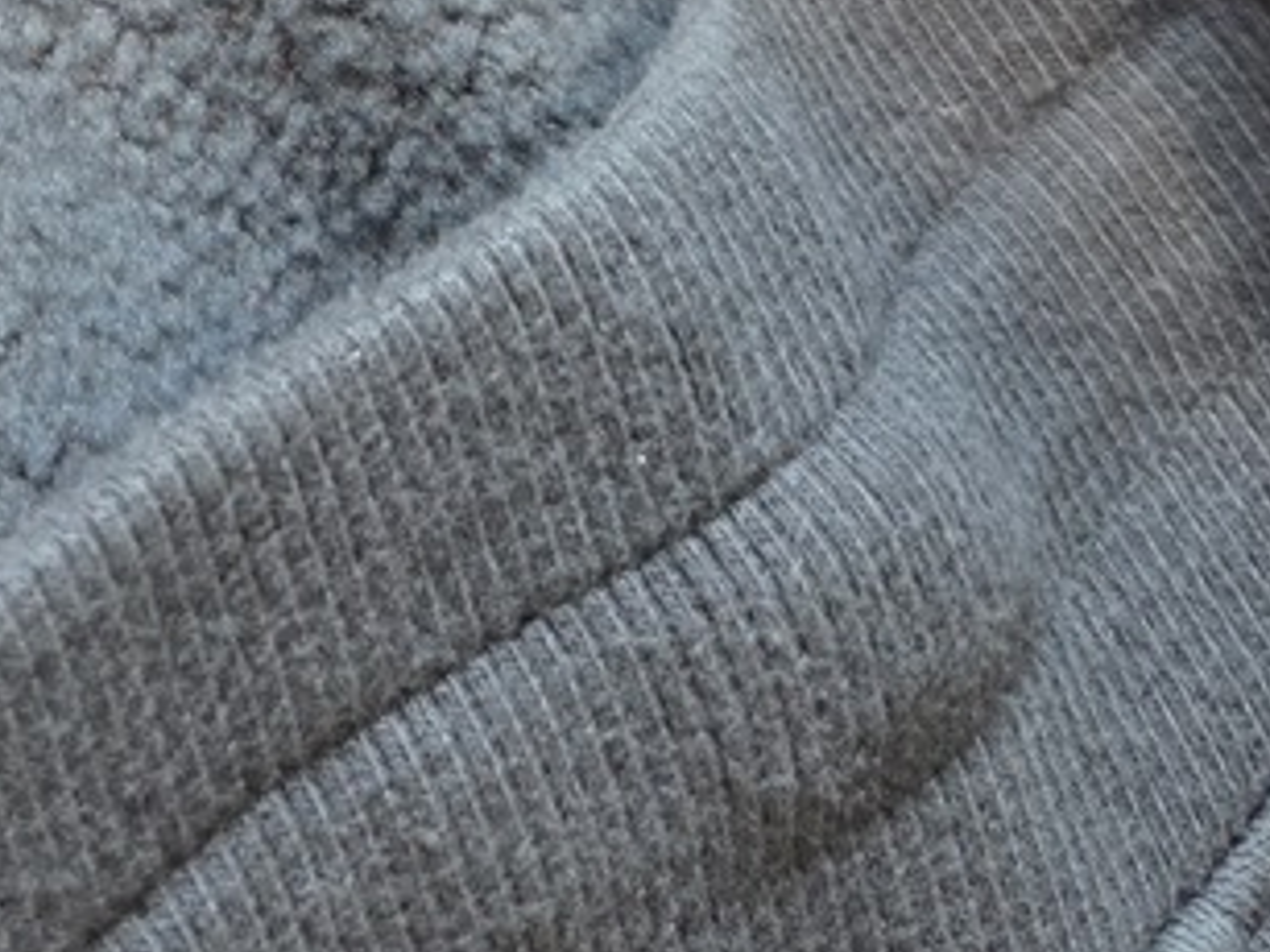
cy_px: -522
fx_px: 2751
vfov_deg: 17.4
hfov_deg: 24.4
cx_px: -87
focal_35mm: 75
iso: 1000
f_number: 1.8
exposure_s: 1/120
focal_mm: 5.4
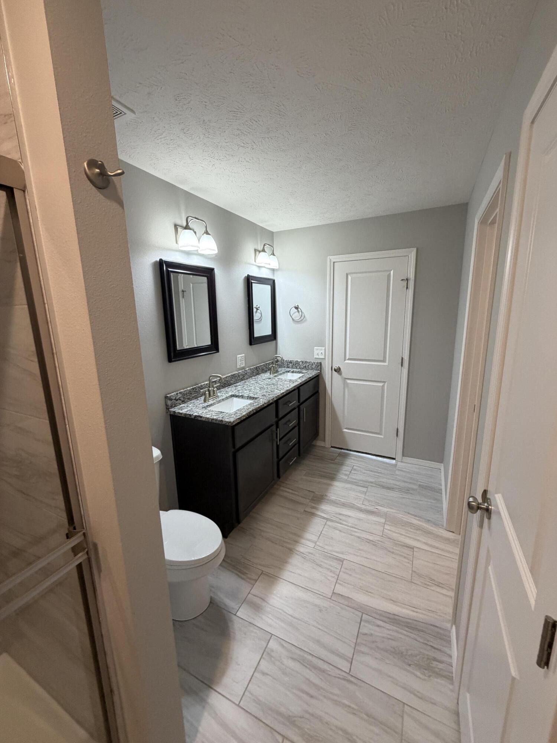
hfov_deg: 85.7
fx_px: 300
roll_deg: +0.3
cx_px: 278
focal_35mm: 14
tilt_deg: -13.8
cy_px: 372
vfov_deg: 102.1
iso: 320
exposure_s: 1/120
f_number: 2.2
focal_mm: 2.22
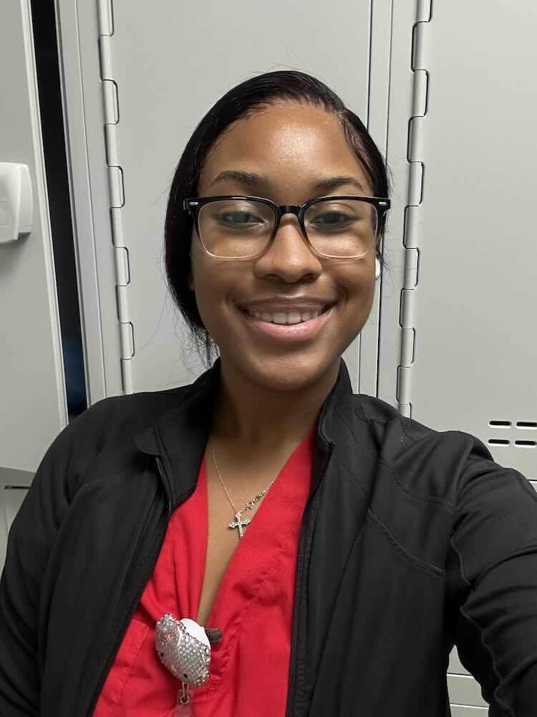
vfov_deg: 60.0
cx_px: 268
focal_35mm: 30
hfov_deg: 46.8
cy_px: 358
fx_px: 621
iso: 250
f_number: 1.9
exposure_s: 1/41
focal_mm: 2.69
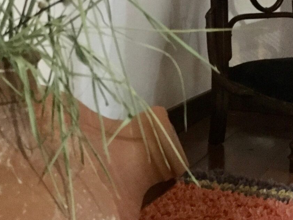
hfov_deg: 22.2
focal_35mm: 88
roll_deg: -1.5
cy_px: 82
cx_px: 123
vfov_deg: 16.8
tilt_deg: -12.4
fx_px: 745
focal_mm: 4.15
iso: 640
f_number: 2.2
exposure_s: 1/17
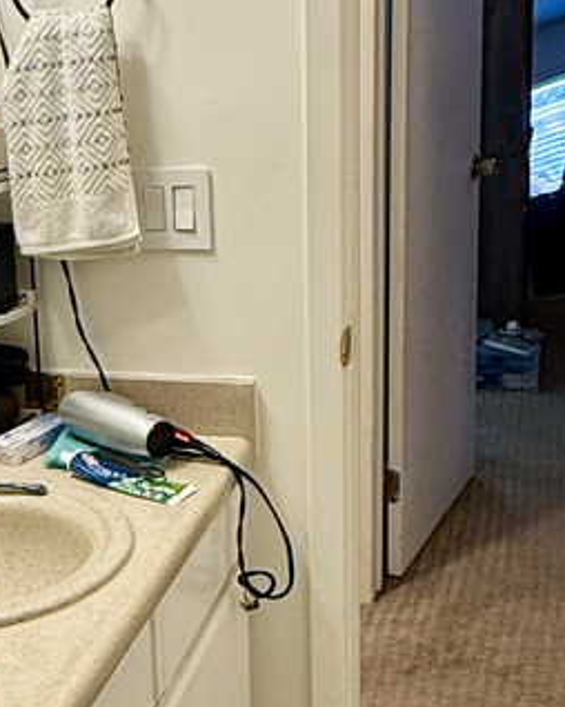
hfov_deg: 22.9
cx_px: 147
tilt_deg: -16.1
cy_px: 371
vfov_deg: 28.7
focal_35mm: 66
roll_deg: +2.5
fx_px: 1381
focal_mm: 2.22
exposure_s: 1/120
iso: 200
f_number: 2.2
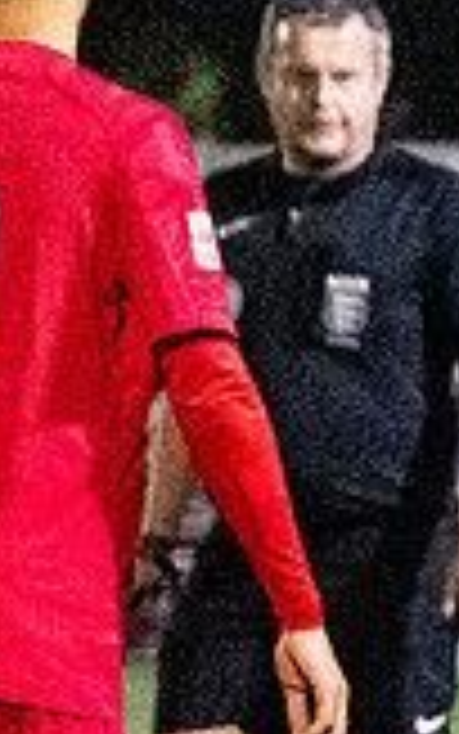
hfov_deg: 1.3
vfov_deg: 2.1
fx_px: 19817
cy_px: 992
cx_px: 2493
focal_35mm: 991
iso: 8000
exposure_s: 1/1000
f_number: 2.8
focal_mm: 94
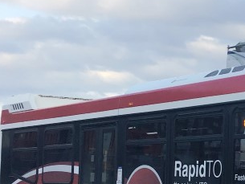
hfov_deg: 18.0
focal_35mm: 104
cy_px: 210
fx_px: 736
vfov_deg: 13.9
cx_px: 289
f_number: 2.4
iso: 25
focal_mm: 3.3
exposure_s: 1/348
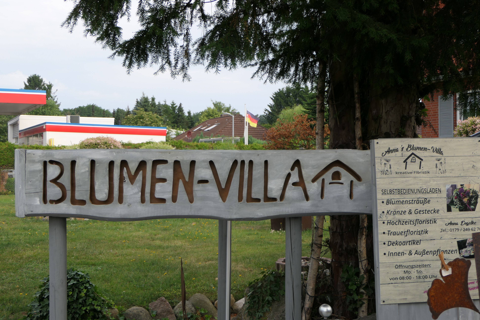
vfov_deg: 28.1
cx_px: 240
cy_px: 160
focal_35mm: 48
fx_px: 640
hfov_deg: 41.1
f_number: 4
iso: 125
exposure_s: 1/320
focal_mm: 17.5
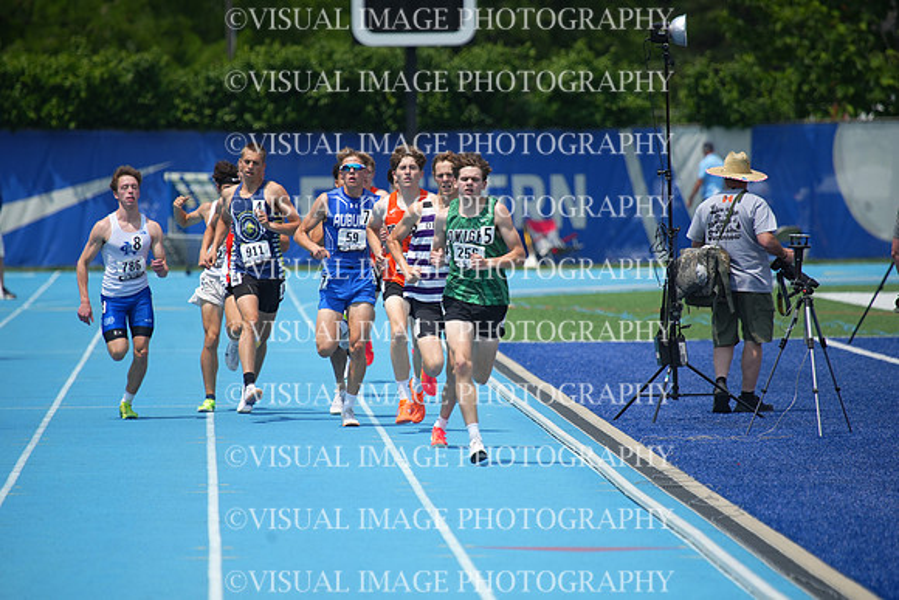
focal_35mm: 400
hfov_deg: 5.2
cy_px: 300
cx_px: 450
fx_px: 9991
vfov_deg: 3.4
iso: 400
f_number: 5.6
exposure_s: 1/2000
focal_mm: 400
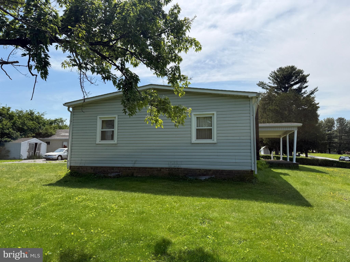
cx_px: 175
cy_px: 131
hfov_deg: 71.6
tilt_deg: +5.4
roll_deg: -0.6
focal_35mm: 24
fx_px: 243
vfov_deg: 56.8
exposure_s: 1/4405
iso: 80
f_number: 1.78
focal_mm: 6.76
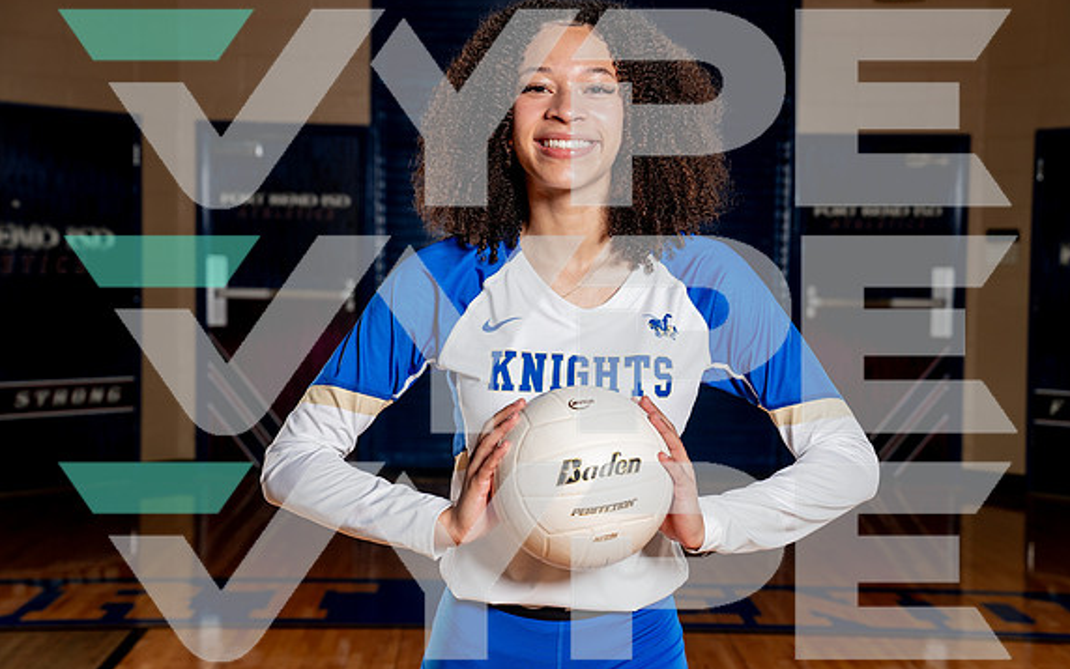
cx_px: 541
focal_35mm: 62
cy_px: 335
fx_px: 1809
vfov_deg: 21.0
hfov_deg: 33.0
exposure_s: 1/250
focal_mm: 60
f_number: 5.6
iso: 200
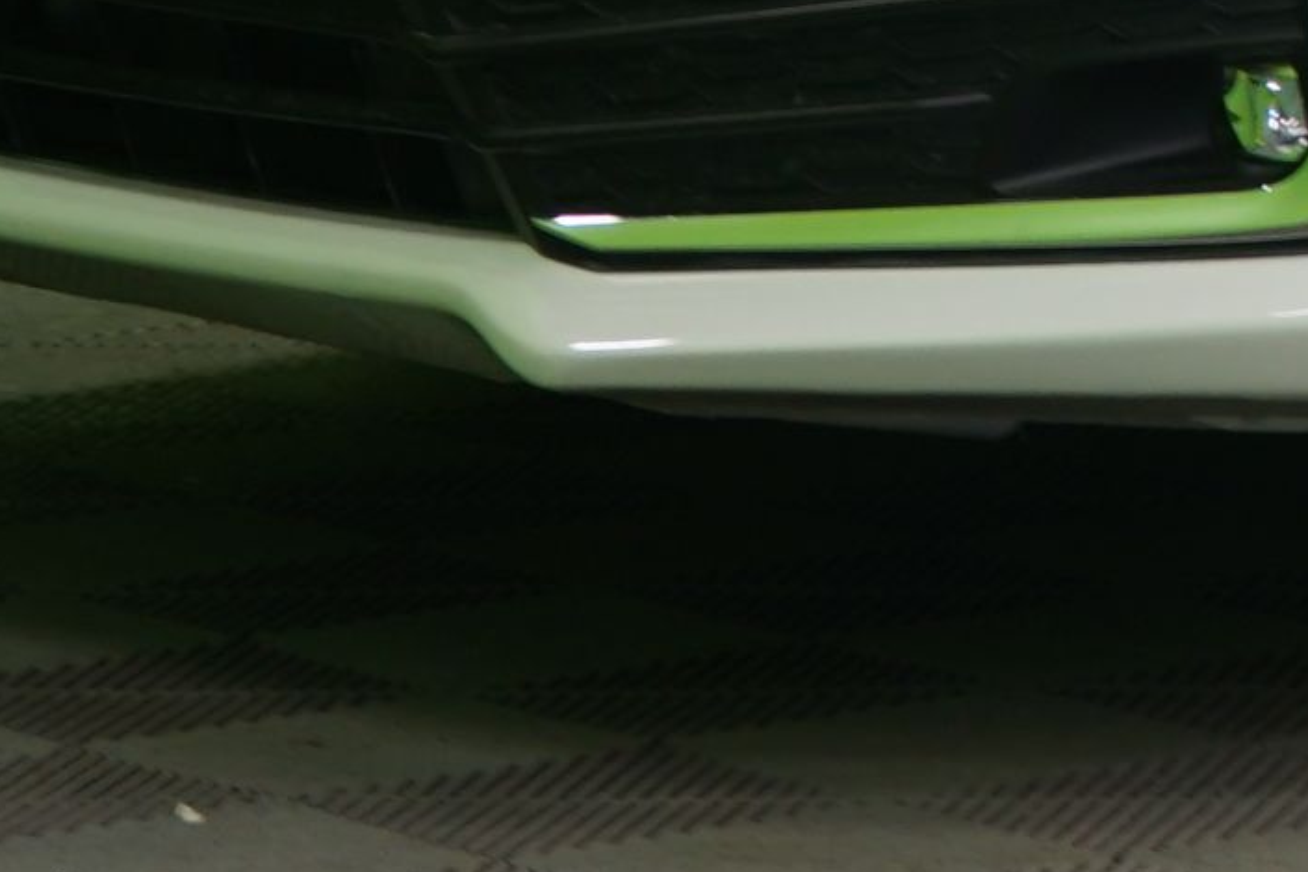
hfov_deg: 6.2
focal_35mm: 324
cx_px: 2811
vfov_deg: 4.1
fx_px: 11771
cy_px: -1375
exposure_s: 1/8
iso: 400
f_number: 5
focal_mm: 58
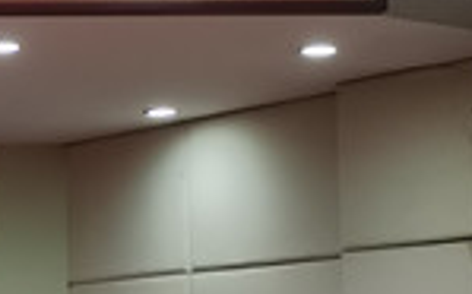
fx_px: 2032
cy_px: 234
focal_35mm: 158
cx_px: -462
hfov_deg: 11.9
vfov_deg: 8.3
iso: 160
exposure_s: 1/100
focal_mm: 5.58
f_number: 1.8
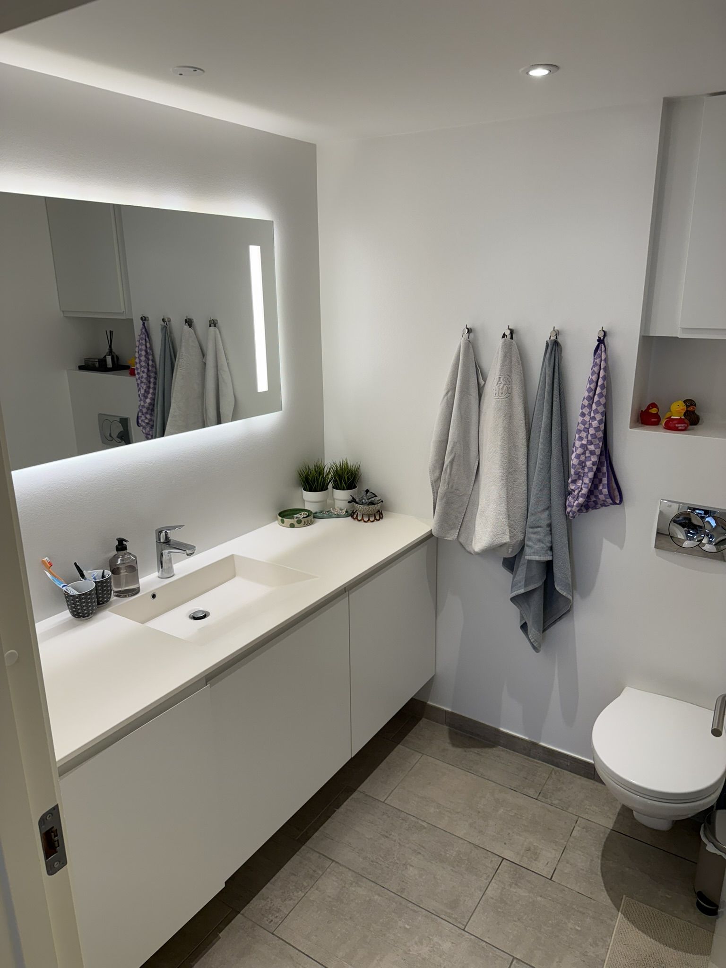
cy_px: 484
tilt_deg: -15.2
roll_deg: +0.2
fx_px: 671
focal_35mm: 24
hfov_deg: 56.8
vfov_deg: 71.6
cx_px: 363
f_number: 1.78
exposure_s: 1/100
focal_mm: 6.76
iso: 64
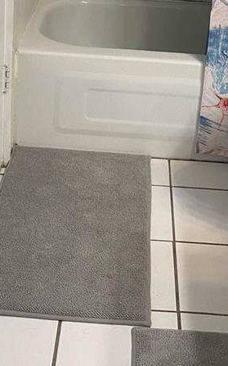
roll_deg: -3.9
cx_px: 118
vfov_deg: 25.6
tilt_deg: -10.3
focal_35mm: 74
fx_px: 736
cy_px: -46
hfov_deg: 17.6
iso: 80
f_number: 1.8
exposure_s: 1/60
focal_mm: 4.25
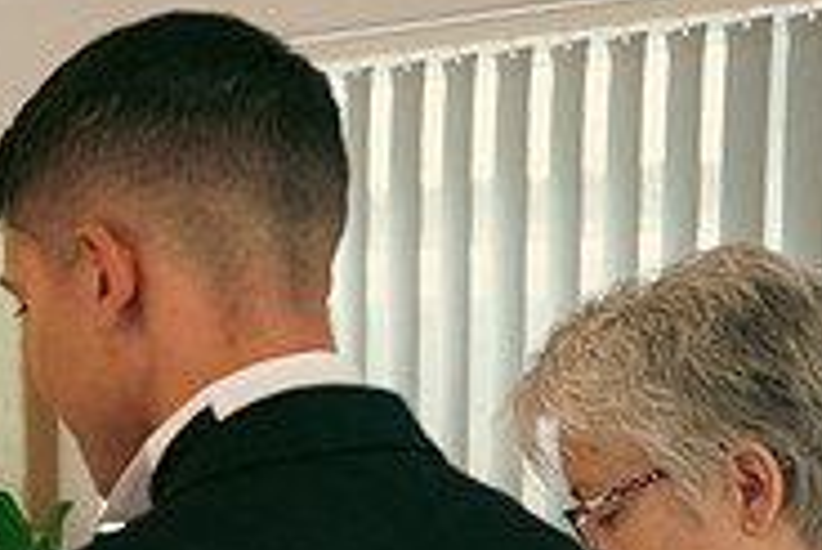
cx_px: -456
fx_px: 3633
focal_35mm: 159
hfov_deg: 12.2
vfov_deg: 8.5
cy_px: 727
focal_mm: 48
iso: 1600
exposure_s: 1/160
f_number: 3.5
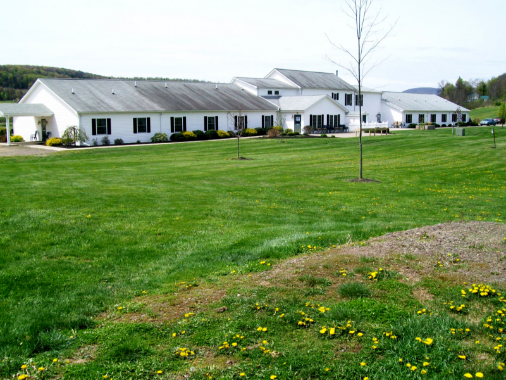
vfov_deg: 39.7
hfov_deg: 51.4
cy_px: 190
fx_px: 526
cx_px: 253
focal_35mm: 36
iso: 64
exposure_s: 1/320
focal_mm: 6
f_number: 4.8
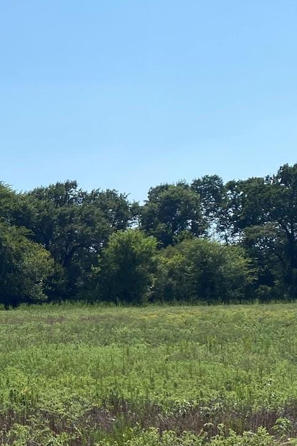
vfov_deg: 26.6
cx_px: -97
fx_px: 940
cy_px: 278
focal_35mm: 76
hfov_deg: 16.8
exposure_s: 1/4444
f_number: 1.8
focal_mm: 4.25
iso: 32
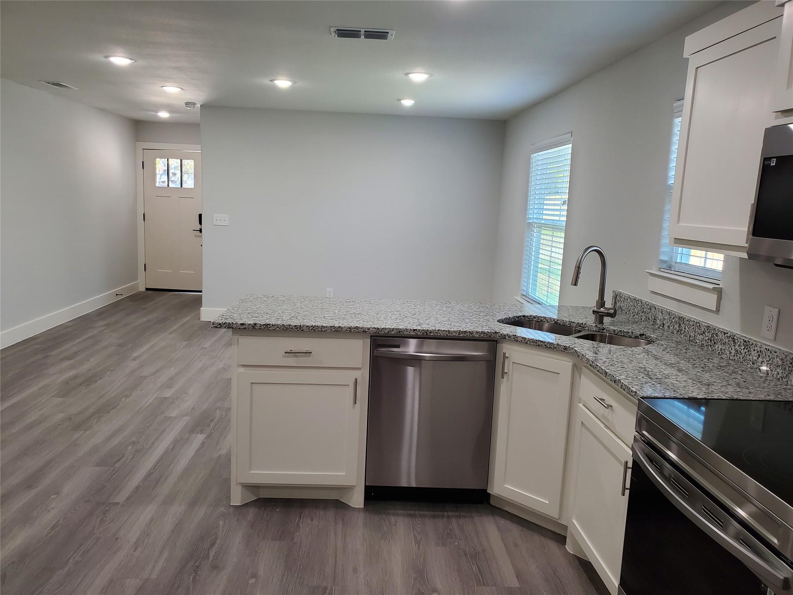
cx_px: 396
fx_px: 596
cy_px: 298
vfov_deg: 53.1
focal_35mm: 26
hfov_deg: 67.3
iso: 200
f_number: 2.4
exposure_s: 1/120
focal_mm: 4.3
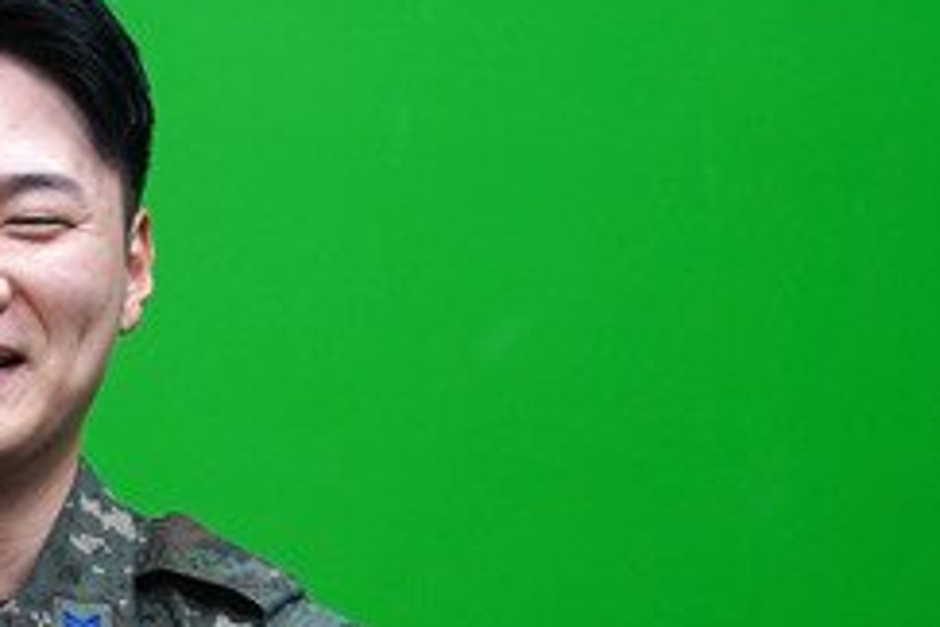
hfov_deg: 5.9
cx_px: -476
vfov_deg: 4.0
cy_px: 586
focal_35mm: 346
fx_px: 9034
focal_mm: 60
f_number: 2.8
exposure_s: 1/250
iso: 250
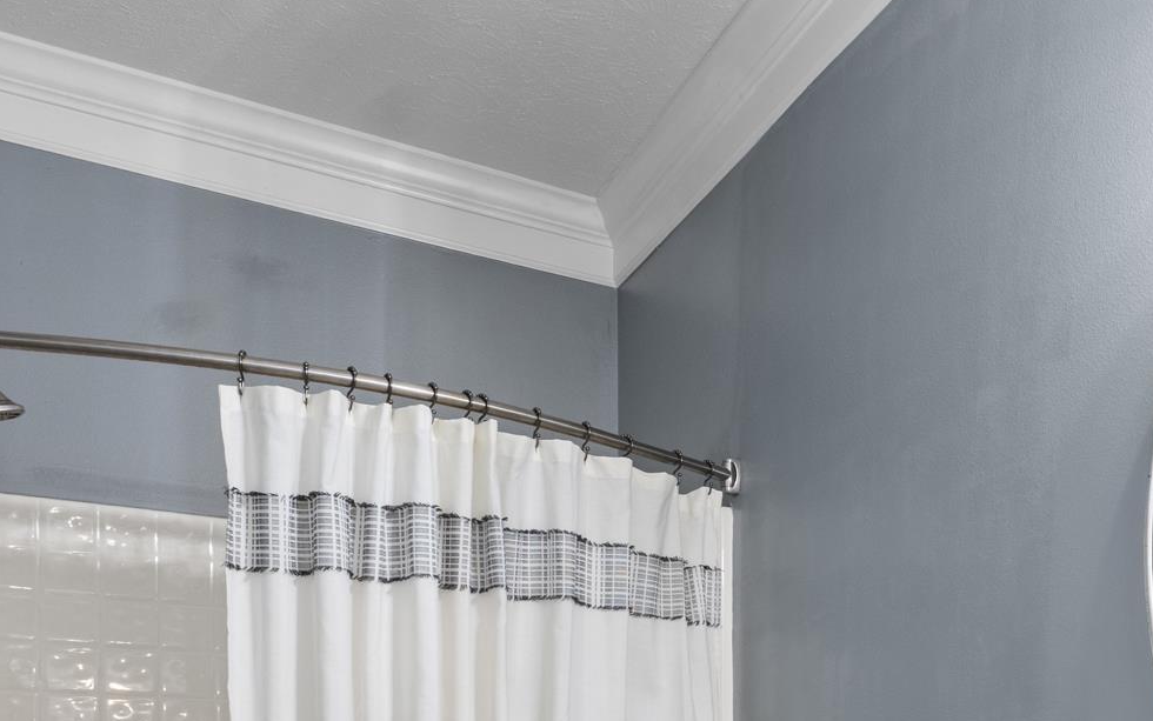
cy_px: 784
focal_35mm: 39
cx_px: 941
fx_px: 1226
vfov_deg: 29.7
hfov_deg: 47.3
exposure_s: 1.3
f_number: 8
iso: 320
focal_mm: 10
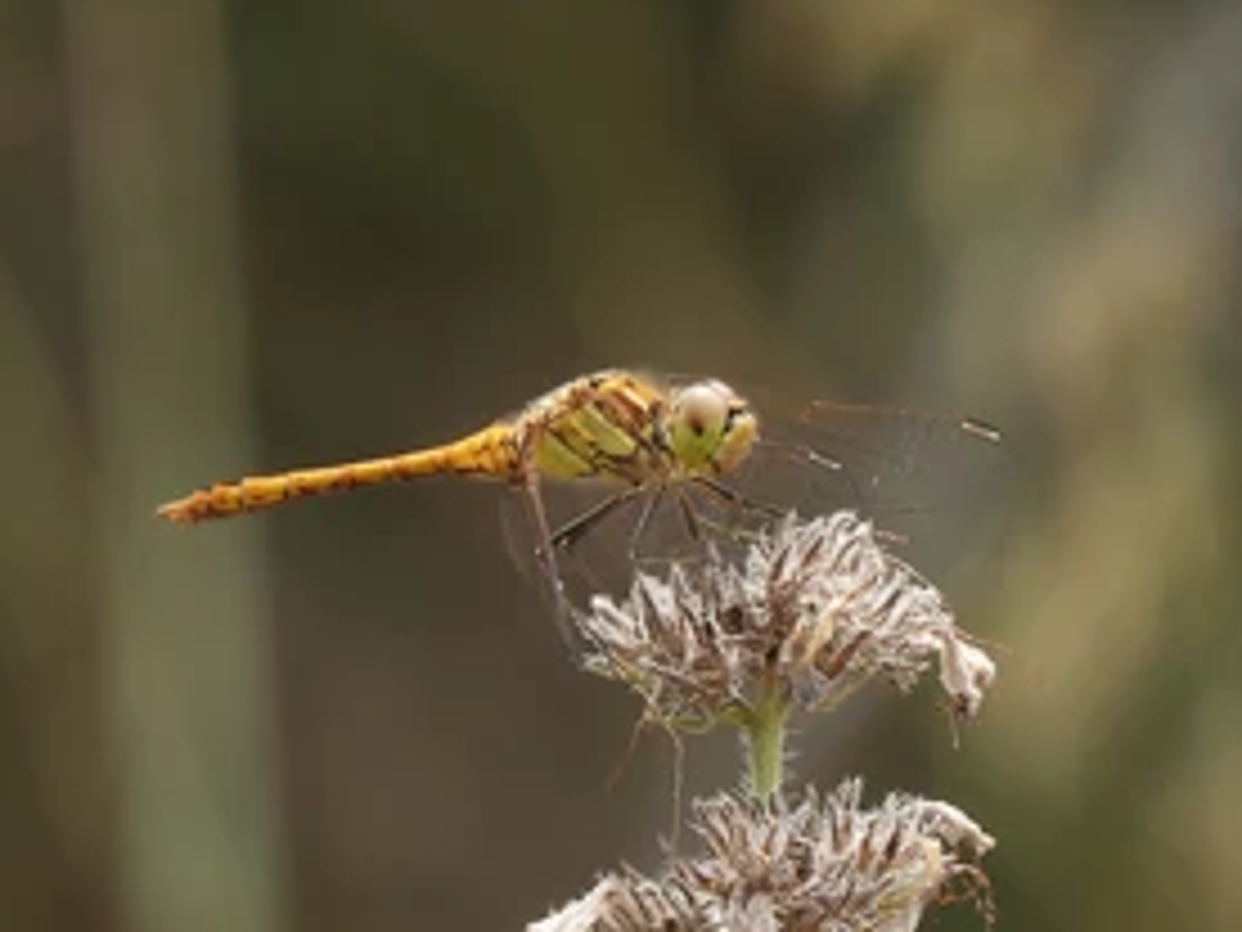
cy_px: 410
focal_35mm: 2554
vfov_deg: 0.6
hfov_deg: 0.8
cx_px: 716
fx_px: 91636
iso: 100
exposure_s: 1/160
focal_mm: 196
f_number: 5.6
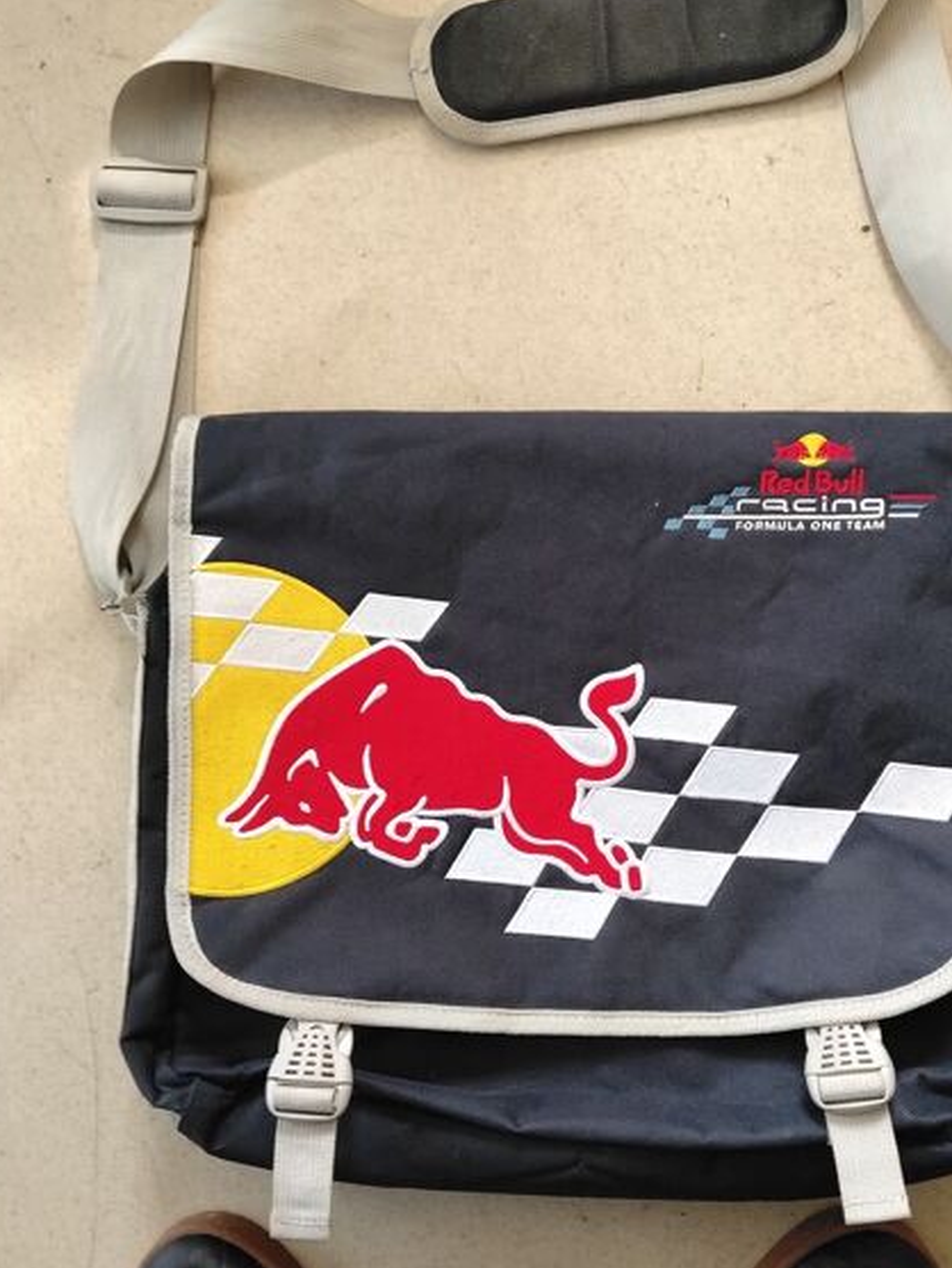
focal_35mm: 31
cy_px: 685
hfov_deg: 45.4
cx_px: 517
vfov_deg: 58.3
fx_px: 1136
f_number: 1.8
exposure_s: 1/50
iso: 719
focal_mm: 4.05
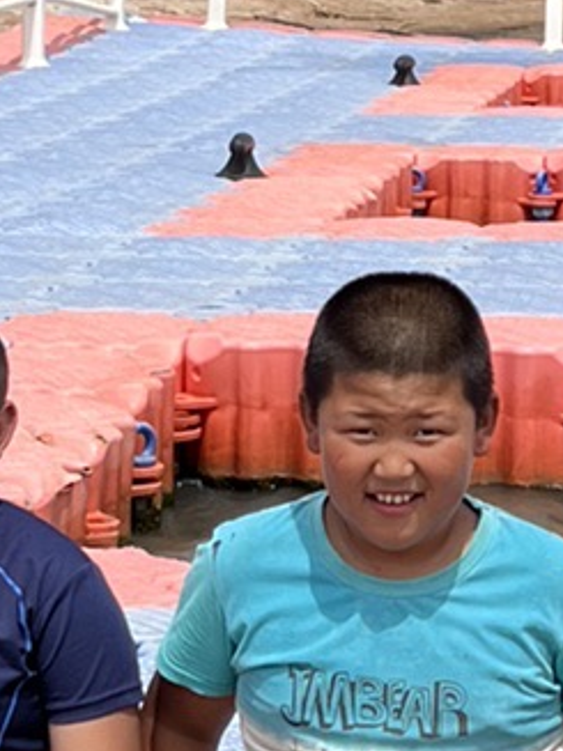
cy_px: 191
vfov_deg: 12.4
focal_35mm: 159
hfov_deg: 9.3
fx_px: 3450
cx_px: 395
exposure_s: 1/5882
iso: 50
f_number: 1.5
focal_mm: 5.7
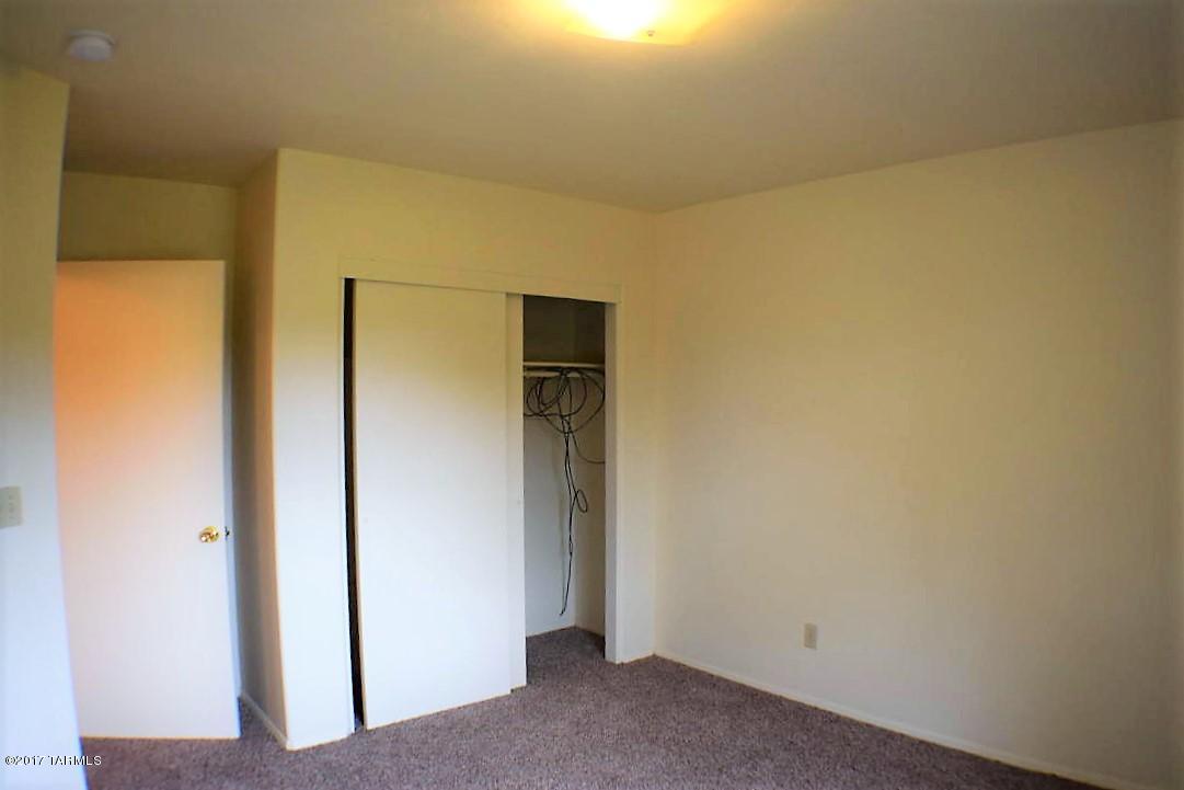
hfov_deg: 67.4
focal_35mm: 27
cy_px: 395
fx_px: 888
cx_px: 592
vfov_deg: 47.9
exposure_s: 1/60
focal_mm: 18
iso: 450
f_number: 4
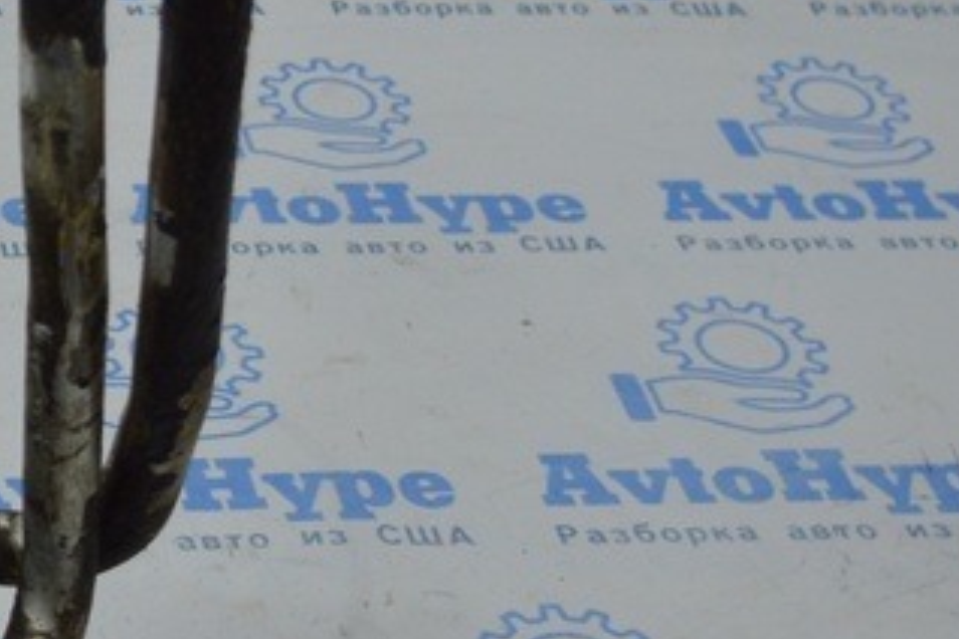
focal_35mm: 121
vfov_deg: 11.4
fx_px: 3213
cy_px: 384
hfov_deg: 16.1
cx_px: -305
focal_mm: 25
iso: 400
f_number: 4
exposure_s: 1/200
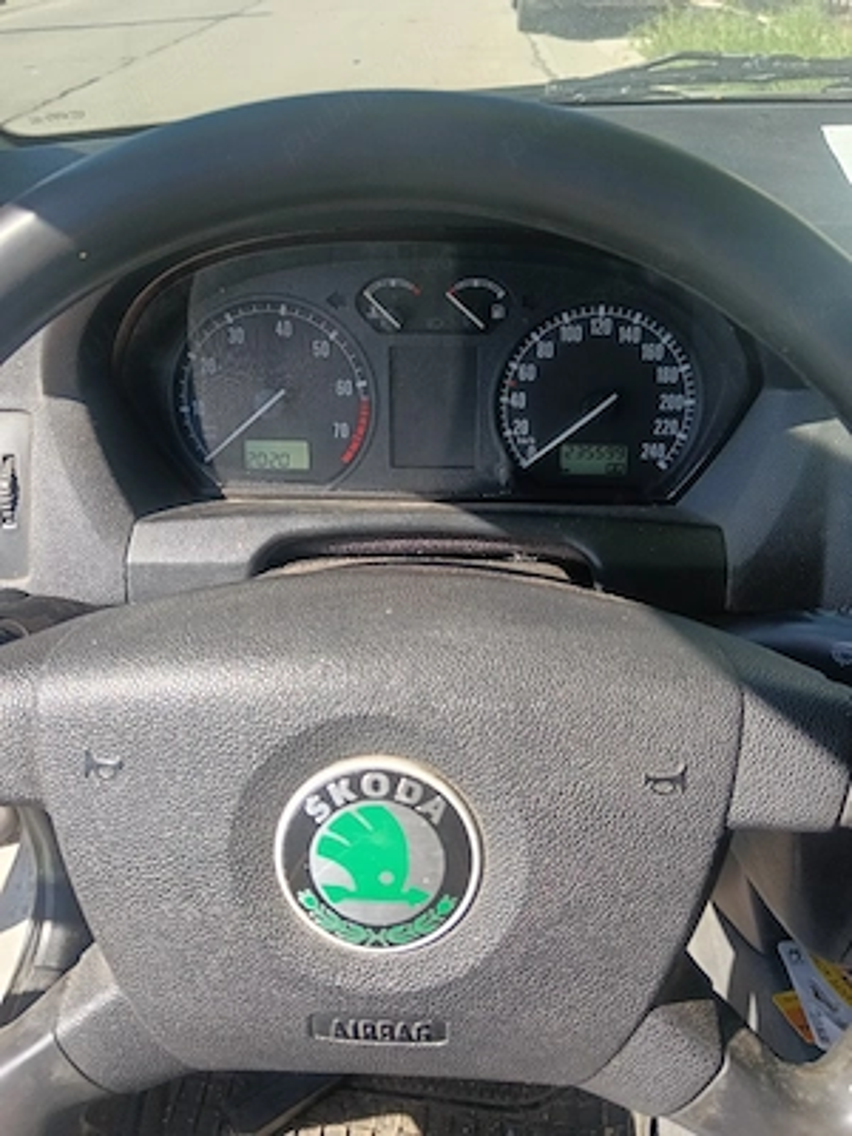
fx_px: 886
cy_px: 568
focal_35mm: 27
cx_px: 426
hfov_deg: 51.4
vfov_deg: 65.3
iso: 100
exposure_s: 1/154
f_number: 1.9
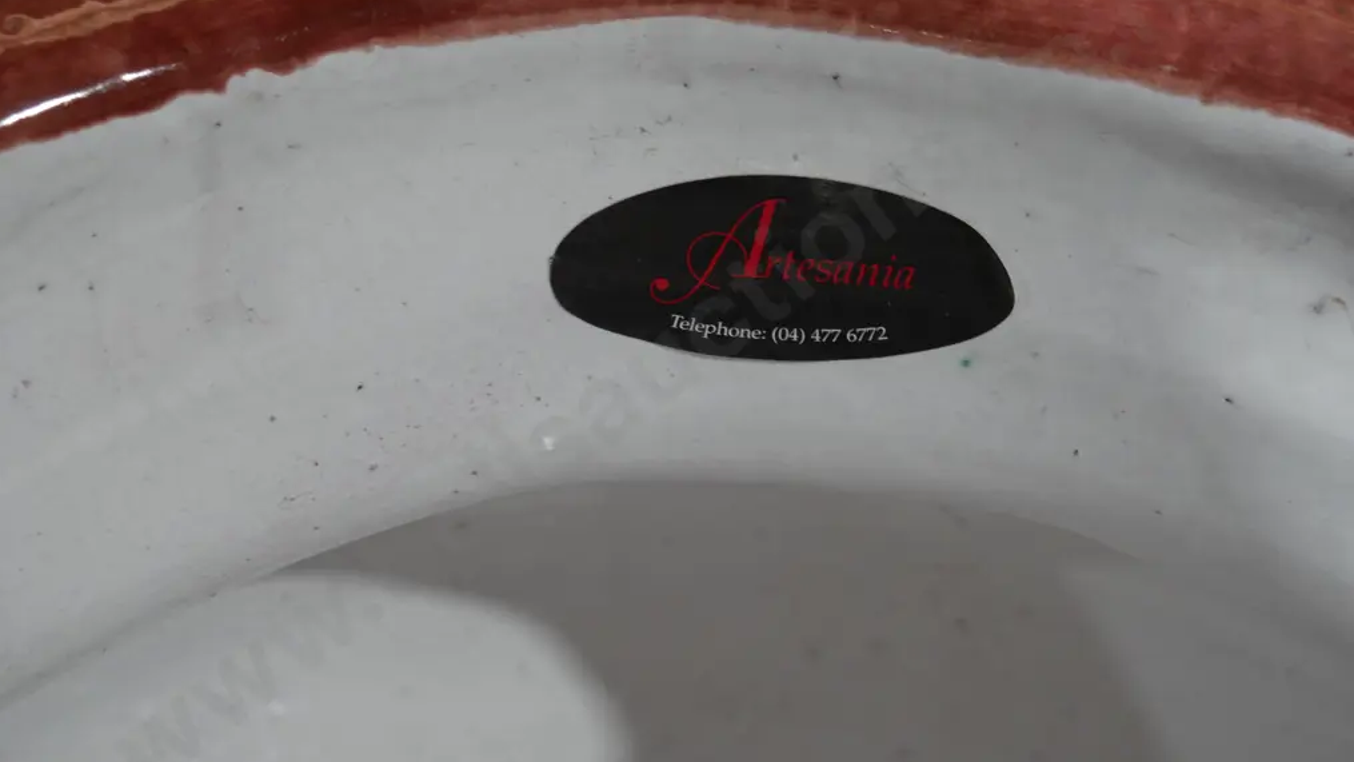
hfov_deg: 37.8
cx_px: 672
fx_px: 1975
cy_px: 361
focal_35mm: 55
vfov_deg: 21.8
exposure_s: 1/60
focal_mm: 25
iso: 800
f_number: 5.3
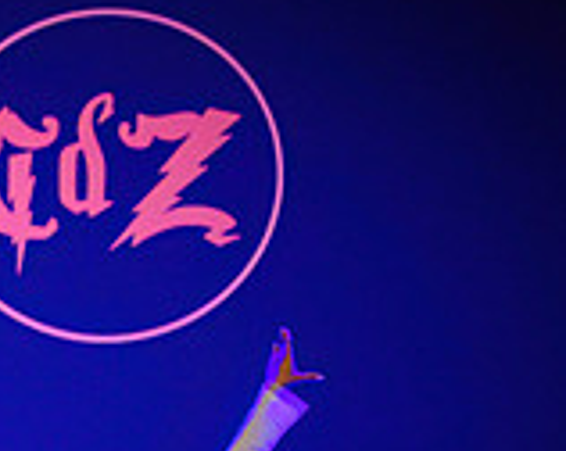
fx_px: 2627
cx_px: -120
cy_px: 600
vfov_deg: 9.6
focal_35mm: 157
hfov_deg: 12.0
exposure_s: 1/200
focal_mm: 41
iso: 1600
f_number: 2.8
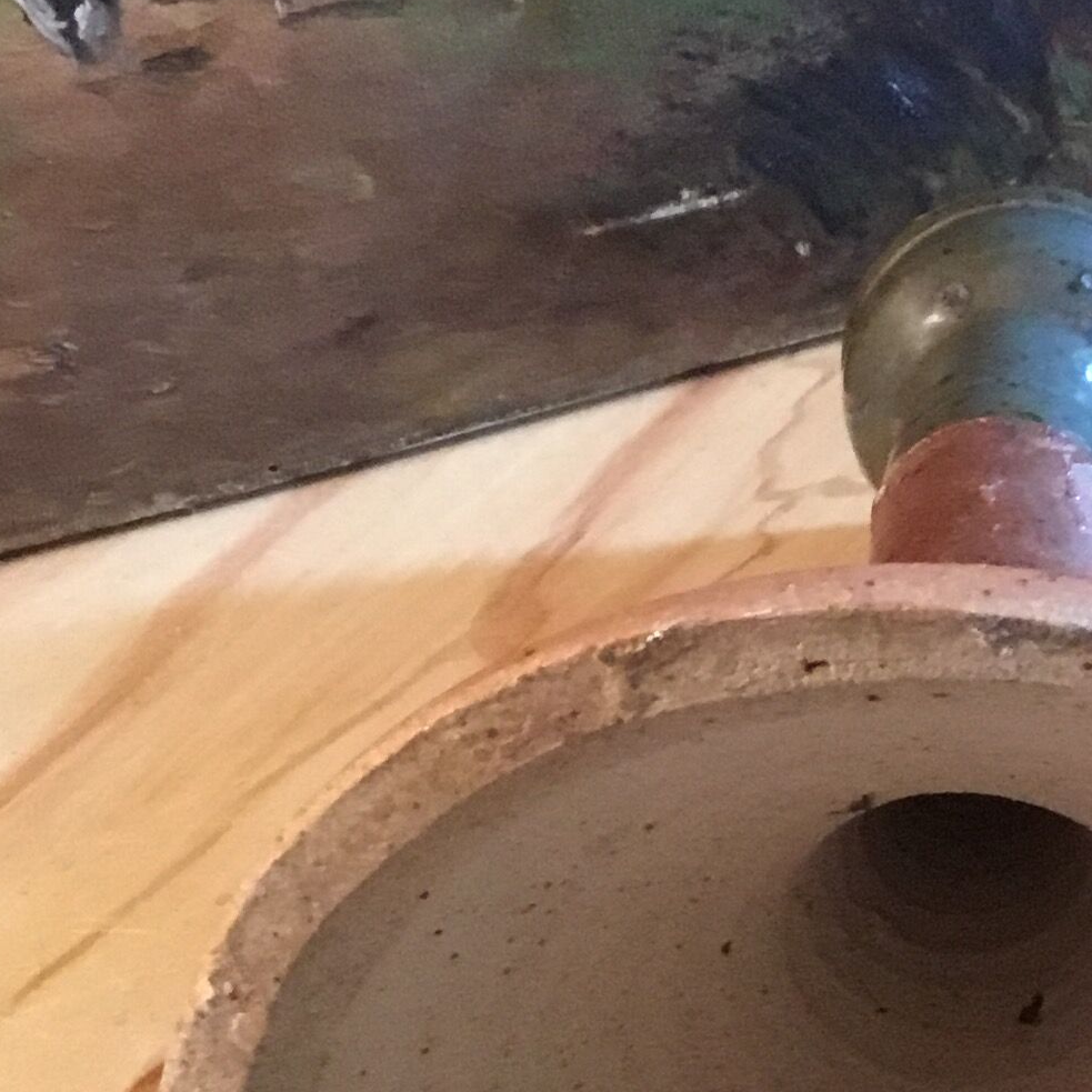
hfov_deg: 18.8
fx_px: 3248
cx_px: 924
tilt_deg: -41.9
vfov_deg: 18.9
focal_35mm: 91
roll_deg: +6.4
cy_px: 861
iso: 250
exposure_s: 1/17
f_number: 2.4
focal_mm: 3.3
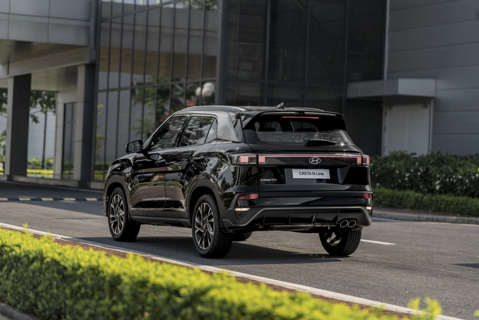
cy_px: 160
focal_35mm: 99
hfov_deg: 20.6
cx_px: 240
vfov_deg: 13.8
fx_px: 1317
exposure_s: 1/400
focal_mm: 99
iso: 100
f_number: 2.8
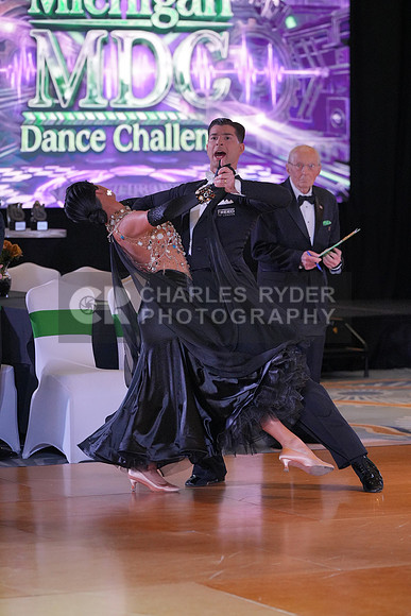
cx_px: 206
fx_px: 2584
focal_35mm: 151
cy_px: 308
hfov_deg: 9.1
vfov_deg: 13.6
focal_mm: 151
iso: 4000
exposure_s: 1/400
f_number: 4
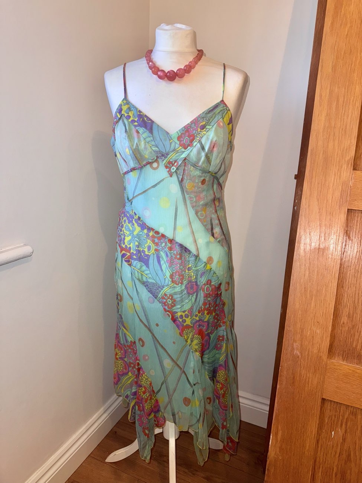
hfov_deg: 56.8
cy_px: 242
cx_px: 181
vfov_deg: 71.6
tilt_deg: -13.4
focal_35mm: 24
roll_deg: -1.8
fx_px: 335
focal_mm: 6.76
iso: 80
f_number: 1.78
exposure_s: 1/50
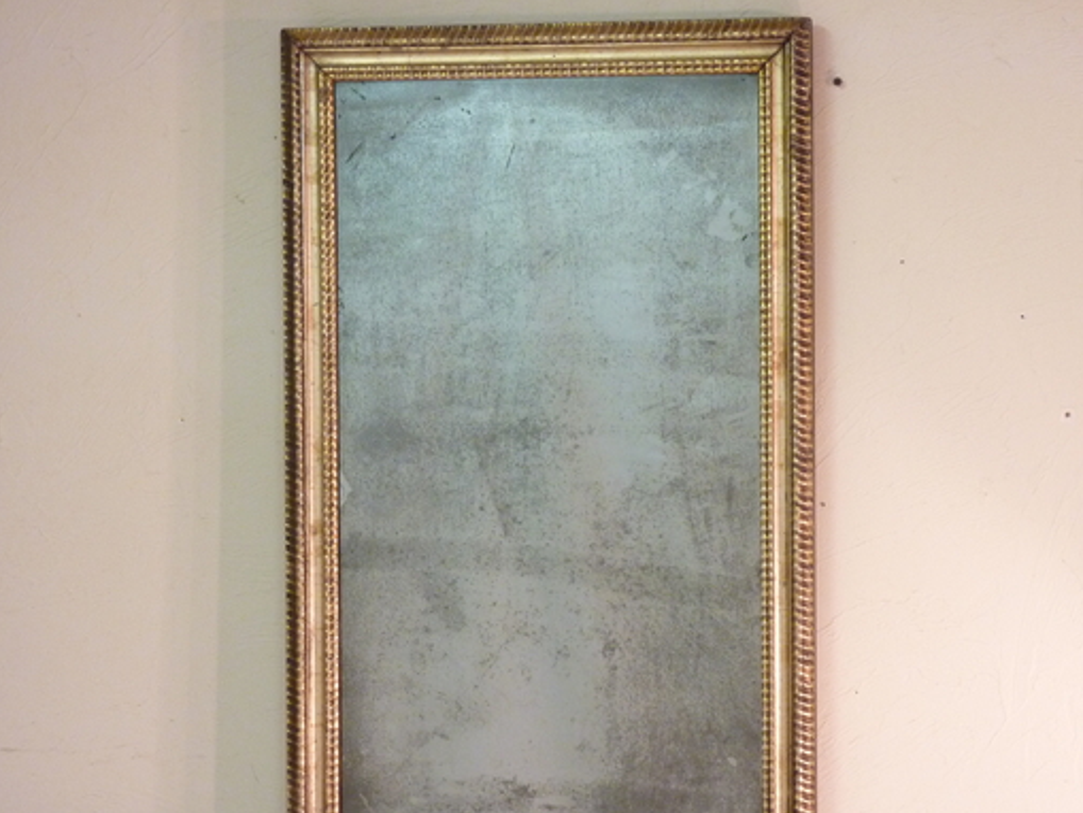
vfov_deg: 14.0
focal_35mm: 106
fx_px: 3317
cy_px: 453
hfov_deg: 18.5
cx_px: 632
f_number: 4.3
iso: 400
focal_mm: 14.7
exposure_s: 1/15
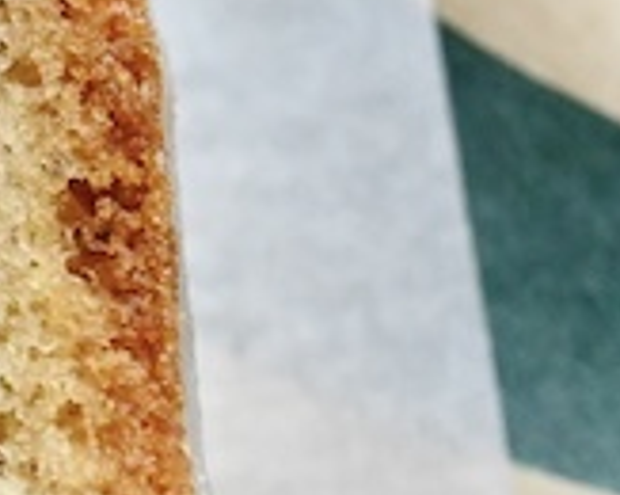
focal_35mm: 346
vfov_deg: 4.5
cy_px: 105
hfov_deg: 5.4
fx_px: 6341
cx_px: -856
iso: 6400
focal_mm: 60
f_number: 9
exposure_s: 1/125
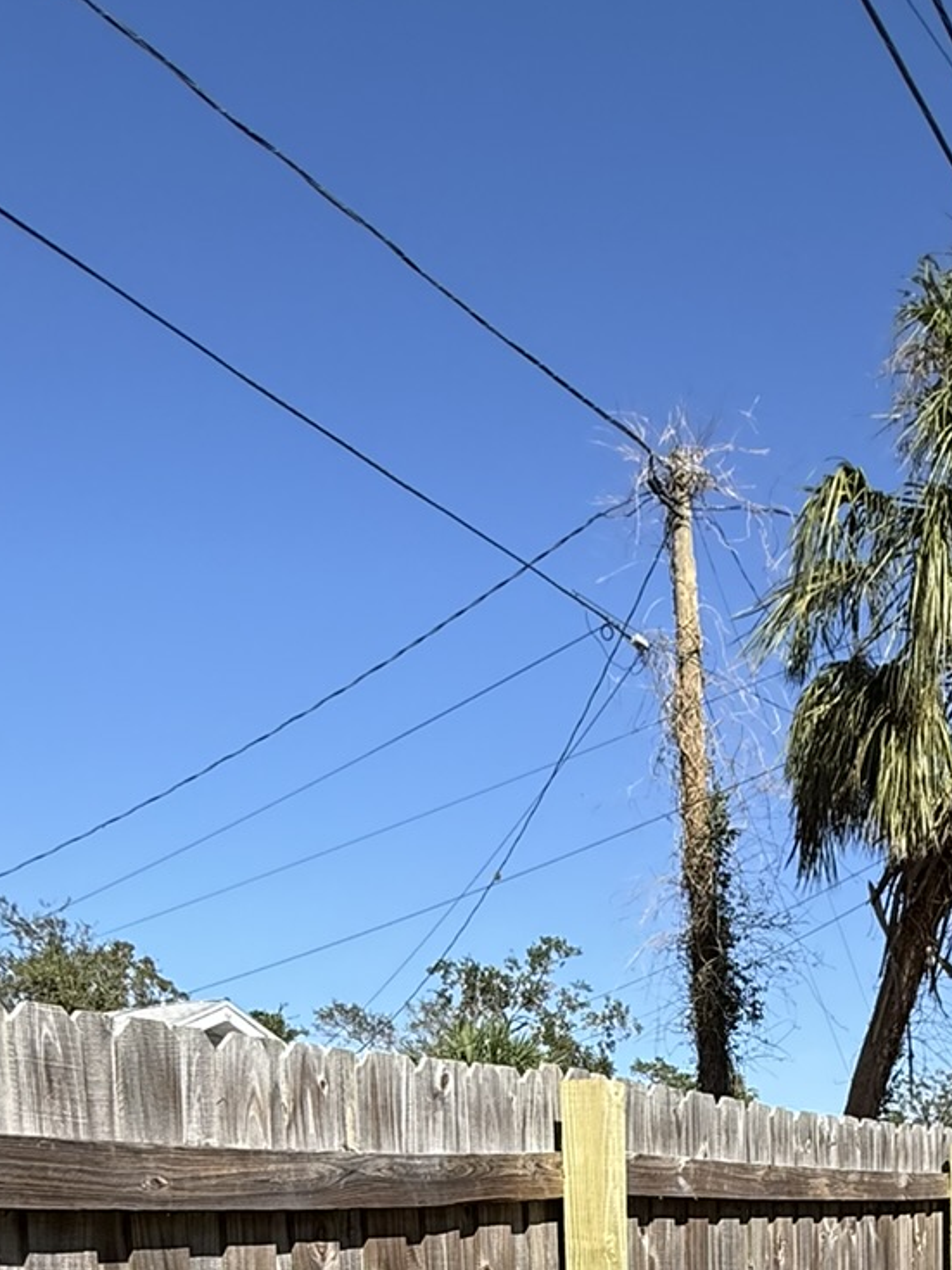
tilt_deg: -5.7
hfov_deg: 35.7
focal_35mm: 39
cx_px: 752
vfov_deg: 38.4
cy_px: 1443
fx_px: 1431
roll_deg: +0.9
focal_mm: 2.22
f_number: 2.2
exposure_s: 1/1961
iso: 50
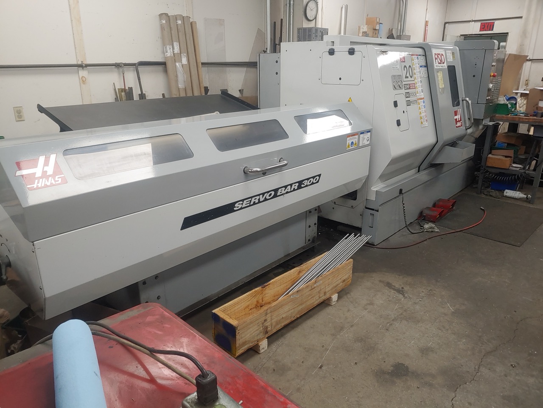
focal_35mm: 25
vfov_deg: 54.9
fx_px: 392
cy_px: 204
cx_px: 272
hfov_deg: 69.4
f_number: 1.5
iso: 50
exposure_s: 1/60
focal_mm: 4.23
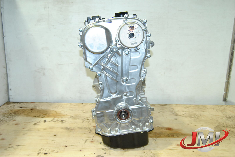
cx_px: 118
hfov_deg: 57.2
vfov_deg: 40.1
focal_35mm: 33
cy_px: 78
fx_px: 216
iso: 800
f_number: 5
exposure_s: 1/200
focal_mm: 22
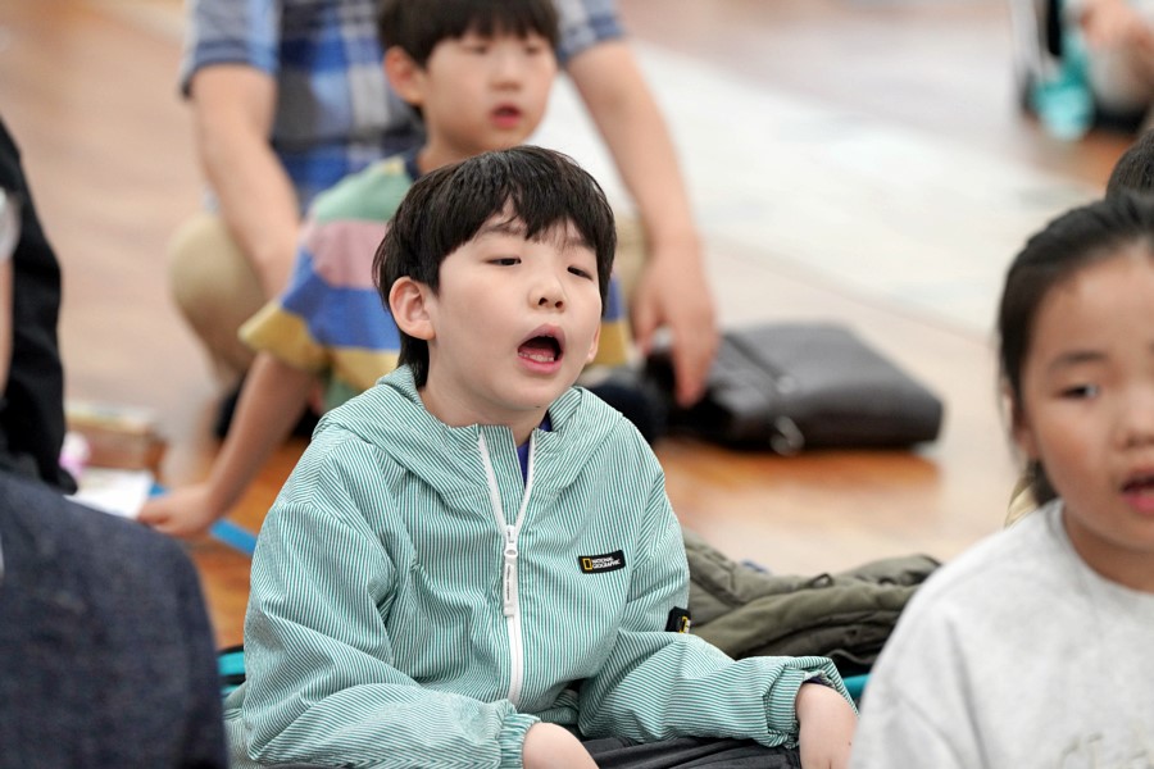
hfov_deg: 10.3
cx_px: 577
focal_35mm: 200
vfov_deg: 6.9
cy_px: 384
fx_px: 6411
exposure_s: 1/250
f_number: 4
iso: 2500
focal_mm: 200
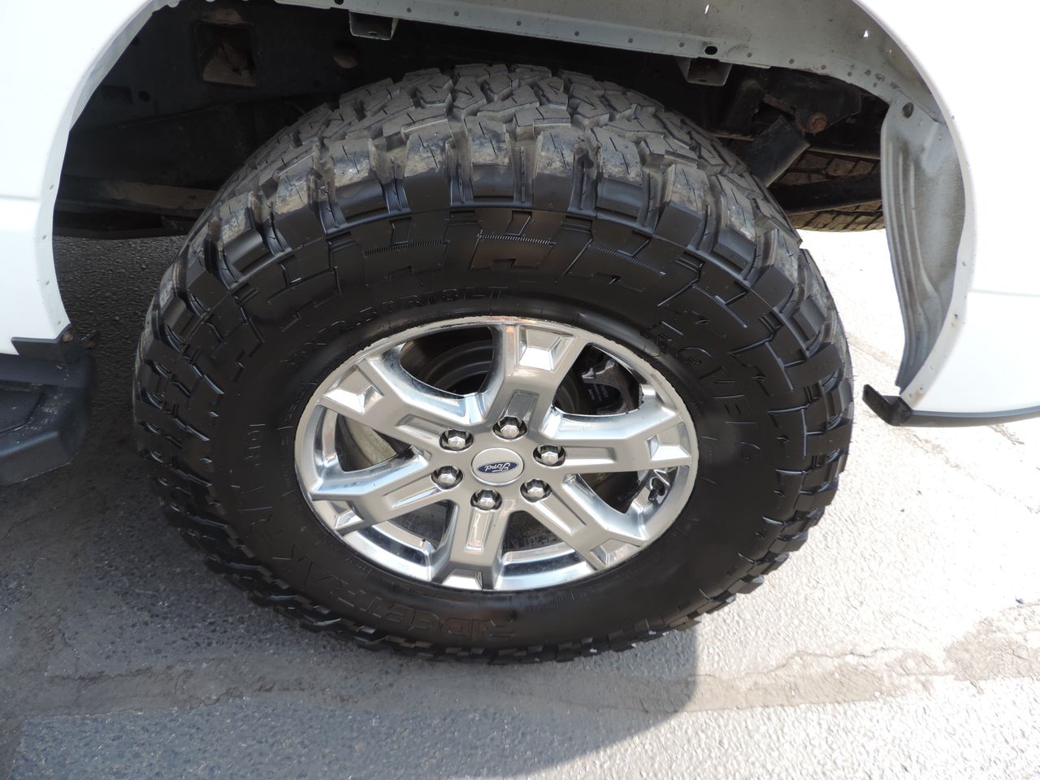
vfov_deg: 56.8
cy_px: 390
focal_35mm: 24
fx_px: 721
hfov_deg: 71.6
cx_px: 520
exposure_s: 1/125
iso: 80
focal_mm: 4.3
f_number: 3
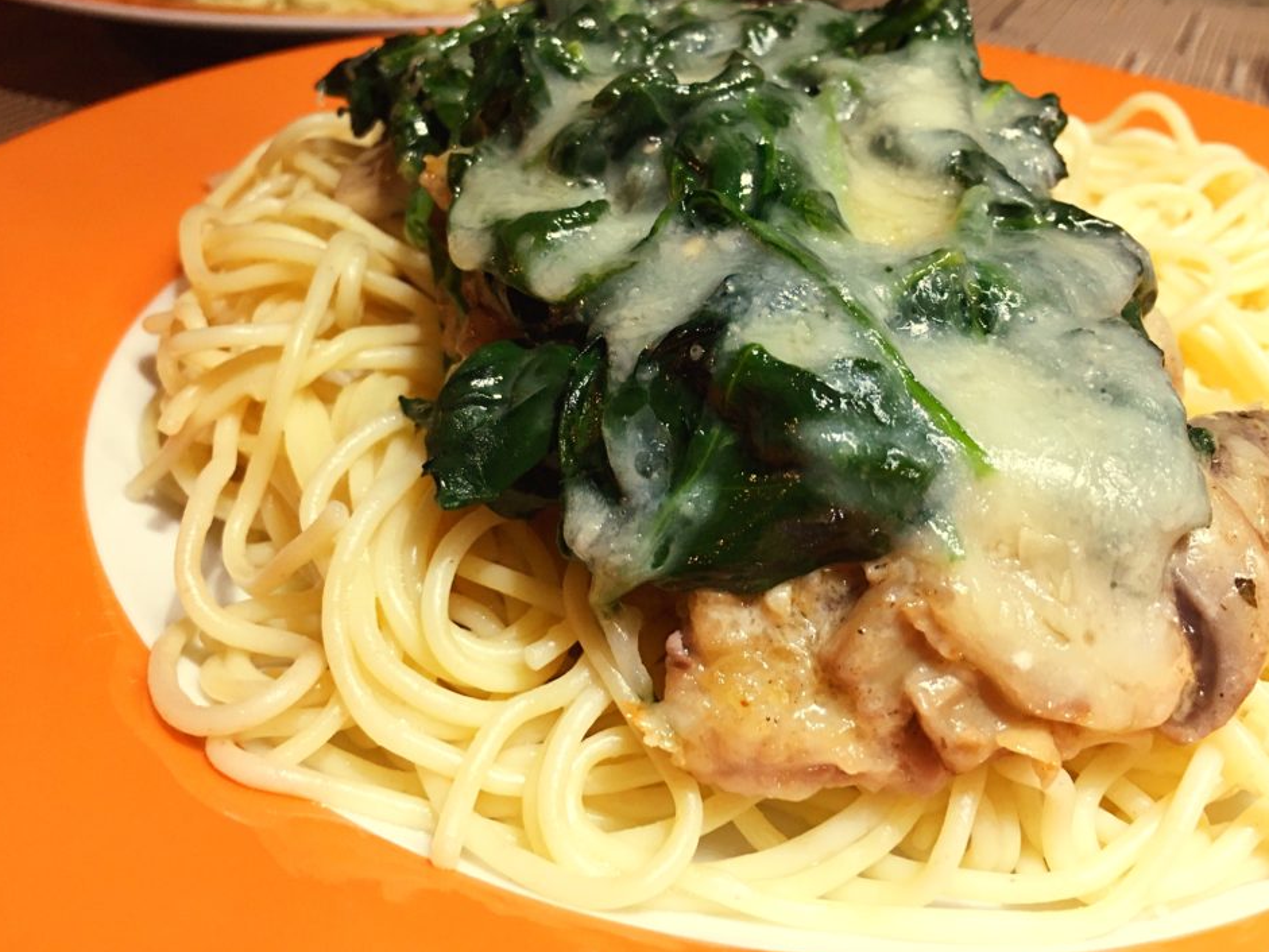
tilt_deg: -32.8
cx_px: 685
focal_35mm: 32
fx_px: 1173
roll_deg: -4.0
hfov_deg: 56.7
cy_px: 432
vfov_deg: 44.1
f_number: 2.2
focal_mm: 4.15
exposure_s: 1/15
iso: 64
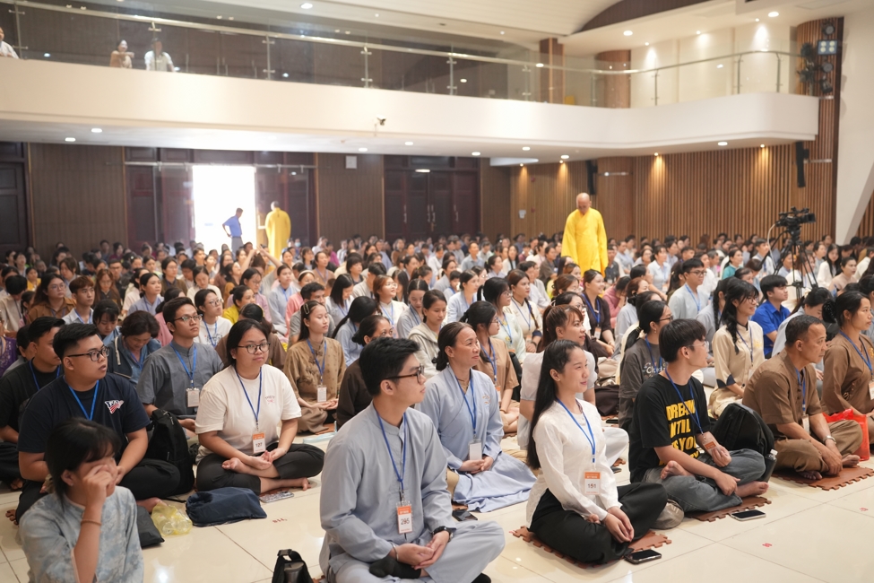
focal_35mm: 35
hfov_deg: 54.4
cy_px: 292
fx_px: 850
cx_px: 437
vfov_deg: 37.9
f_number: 2.5
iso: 2000
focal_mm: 35
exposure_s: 1/160
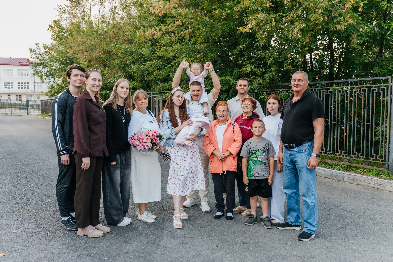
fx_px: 382
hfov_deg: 54.4
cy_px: 131
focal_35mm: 35
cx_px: 196
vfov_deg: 37.9
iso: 400
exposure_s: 1/160
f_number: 5.6
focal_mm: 35
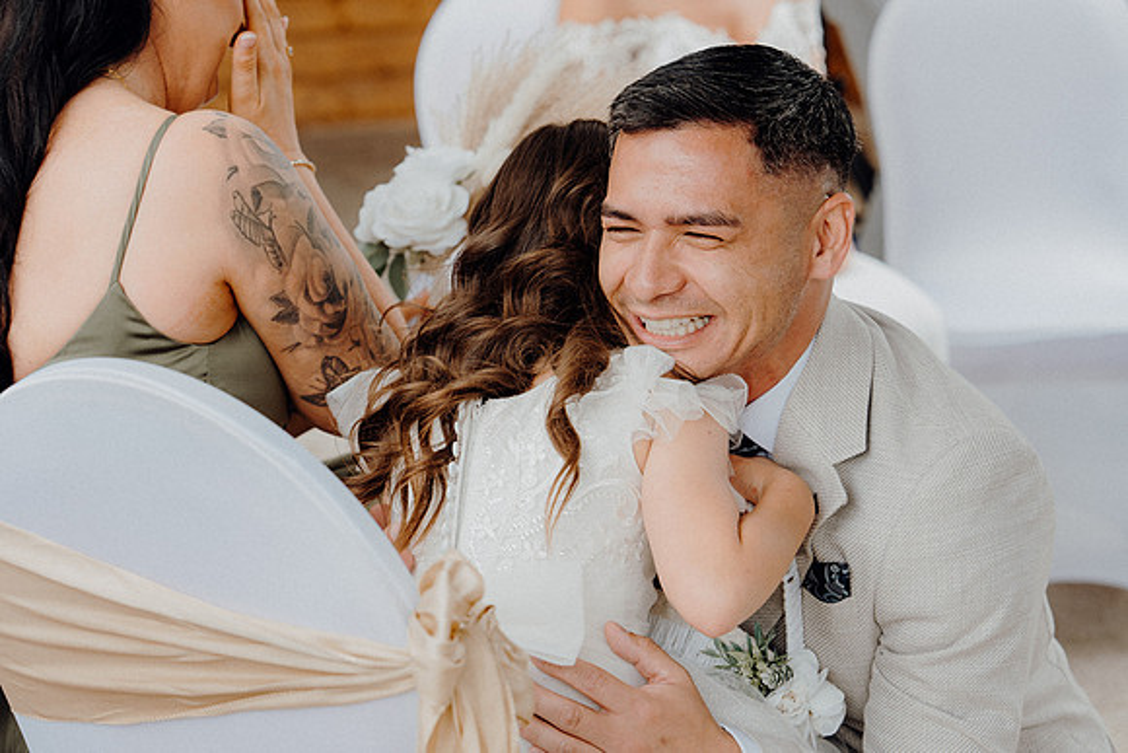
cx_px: 564
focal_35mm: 105
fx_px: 3291
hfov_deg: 19.5
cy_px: 376
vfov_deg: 13.0
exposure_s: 1/250
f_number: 3.5
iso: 125
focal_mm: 70
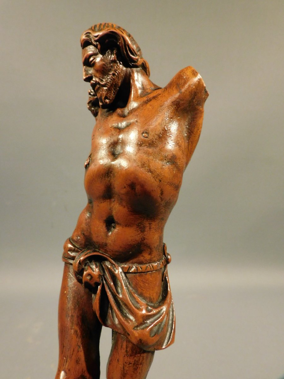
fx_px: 263
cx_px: 142
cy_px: 190
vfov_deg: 71.6
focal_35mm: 24
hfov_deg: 56.8
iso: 400
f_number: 3.3
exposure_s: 1/30
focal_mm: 4.3
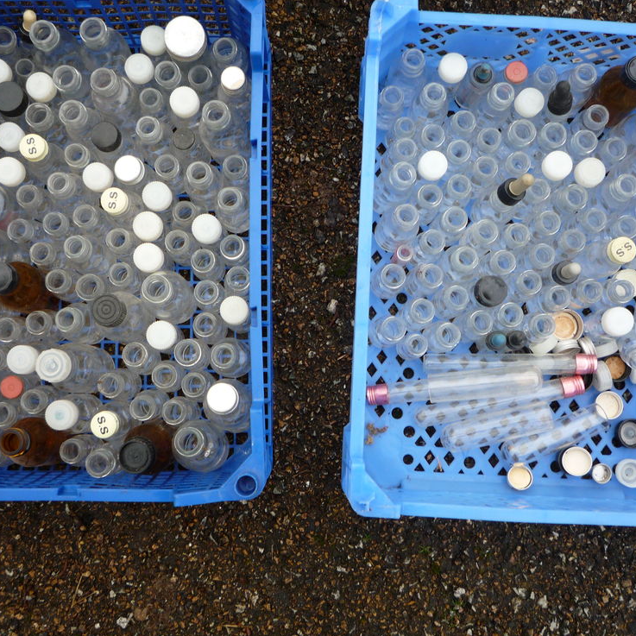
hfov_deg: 46.0
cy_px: 316
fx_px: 748
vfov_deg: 46.0
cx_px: 311
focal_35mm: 36
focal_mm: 5.2
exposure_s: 1/100
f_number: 4
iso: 100
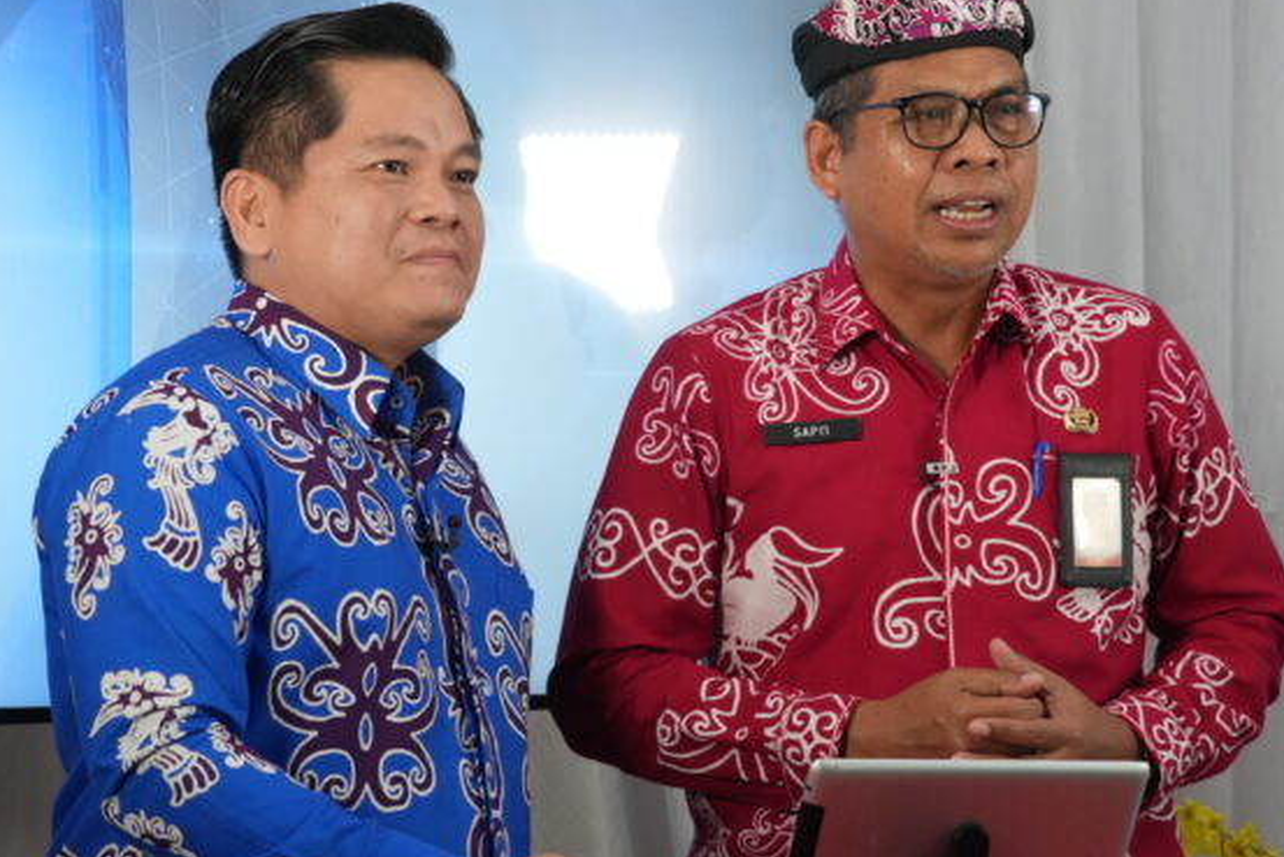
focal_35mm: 113
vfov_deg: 12.1
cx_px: 657
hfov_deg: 18.1
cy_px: 484
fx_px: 4031
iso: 3200
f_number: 5
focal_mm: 61
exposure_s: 1/200
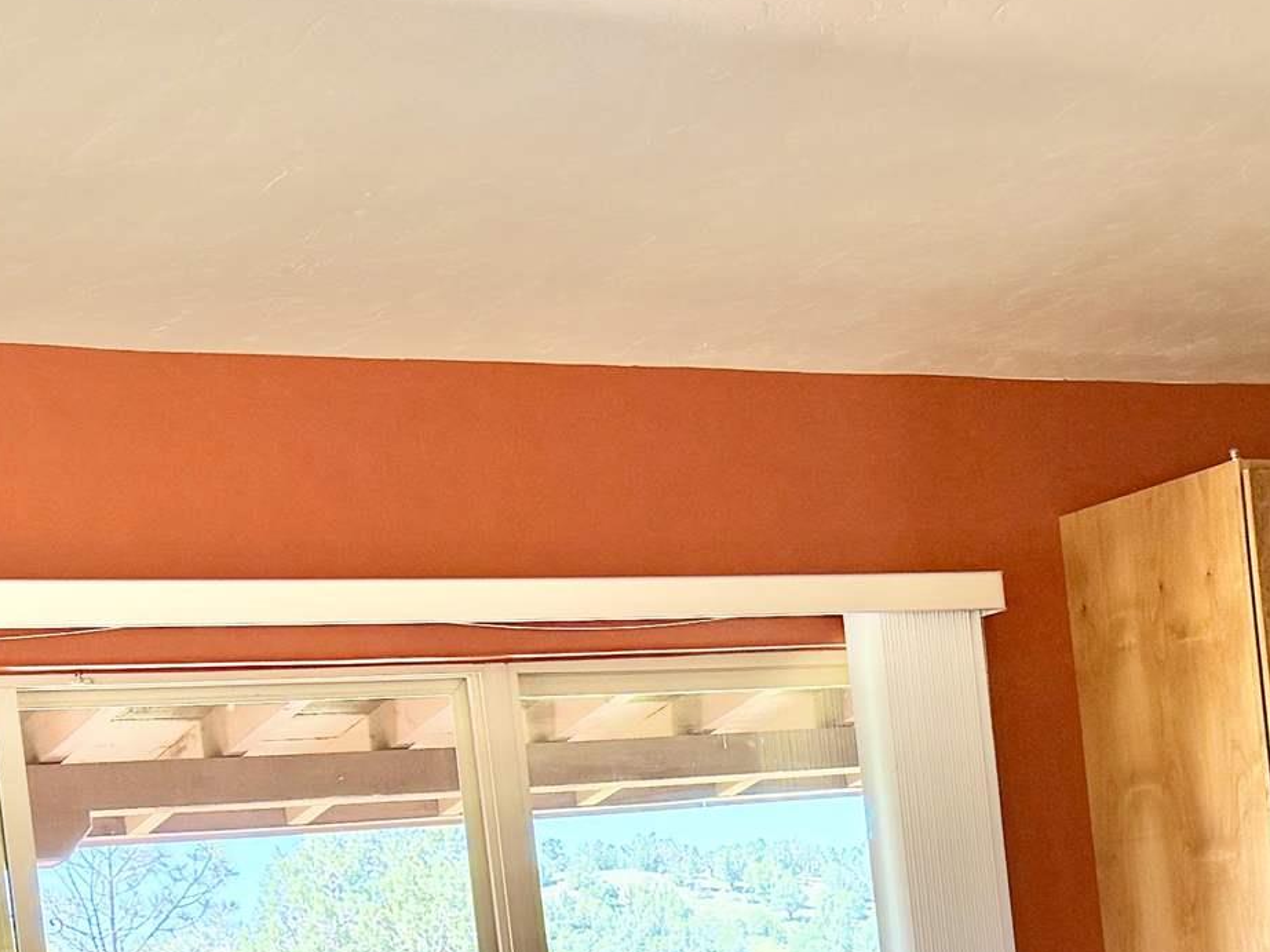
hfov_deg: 24.4
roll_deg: +4.7
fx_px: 2934
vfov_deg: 17.7
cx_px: 579
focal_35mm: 80
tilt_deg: -3.0
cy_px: 1104
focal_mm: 6.76
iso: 125
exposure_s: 1/209
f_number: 1.78
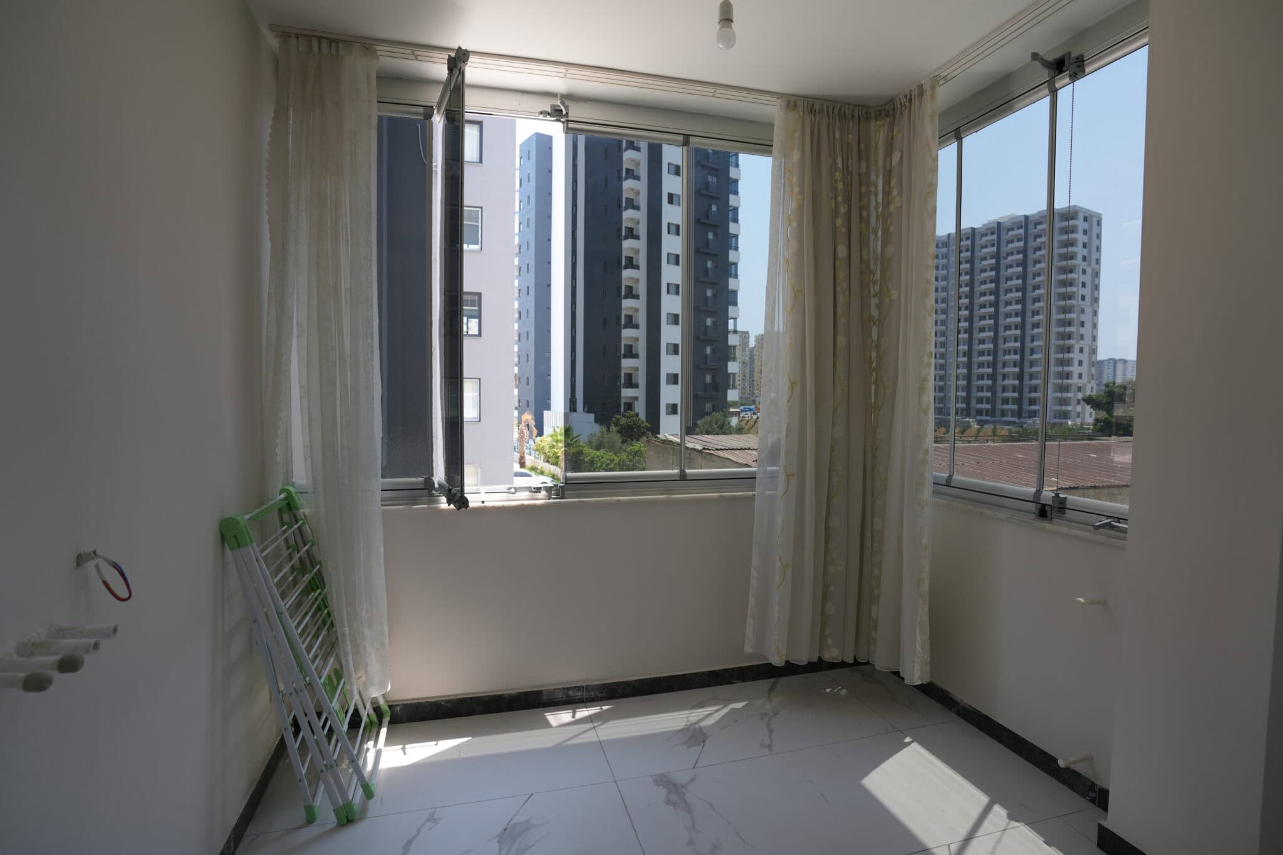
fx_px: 606
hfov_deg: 93.3
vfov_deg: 70.4
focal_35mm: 17
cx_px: 642
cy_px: 428
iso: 100
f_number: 4
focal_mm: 17
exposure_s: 1/160
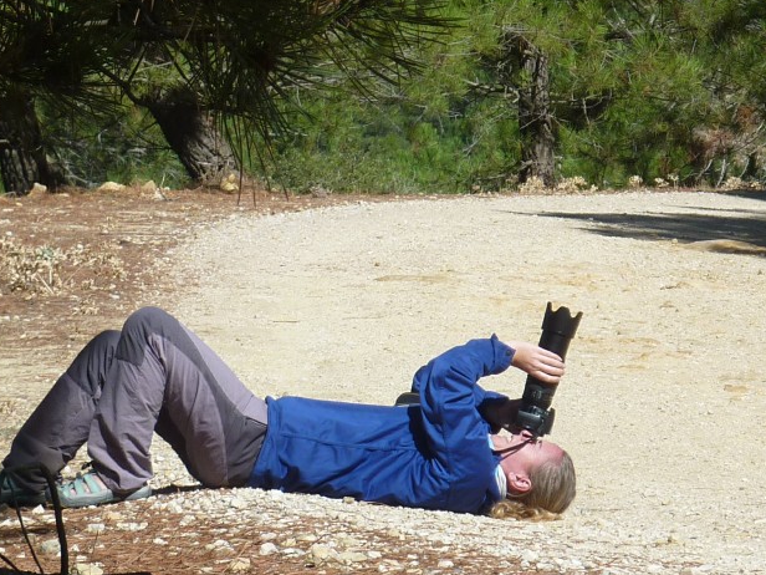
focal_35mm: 344
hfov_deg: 5.8
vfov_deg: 4.3
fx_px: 7612
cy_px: 270
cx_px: 305
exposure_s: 1/500
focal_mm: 24.1
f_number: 5
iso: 80
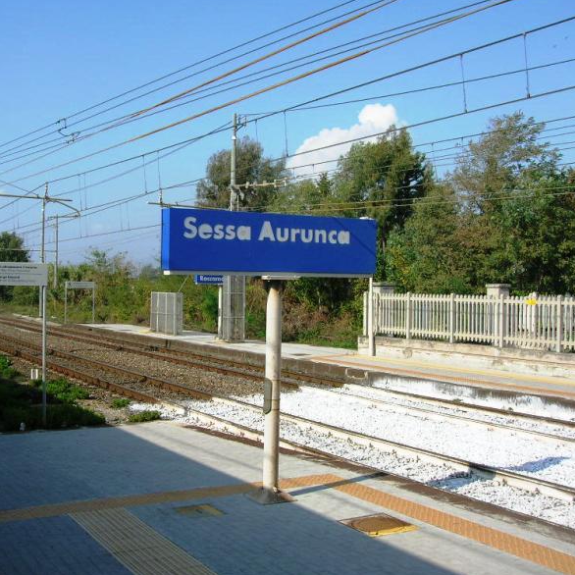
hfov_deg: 40.7
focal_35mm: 41
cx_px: 218
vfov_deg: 40.9
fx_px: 771
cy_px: 286
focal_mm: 5.7
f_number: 4.9
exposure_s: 1/375
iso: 50
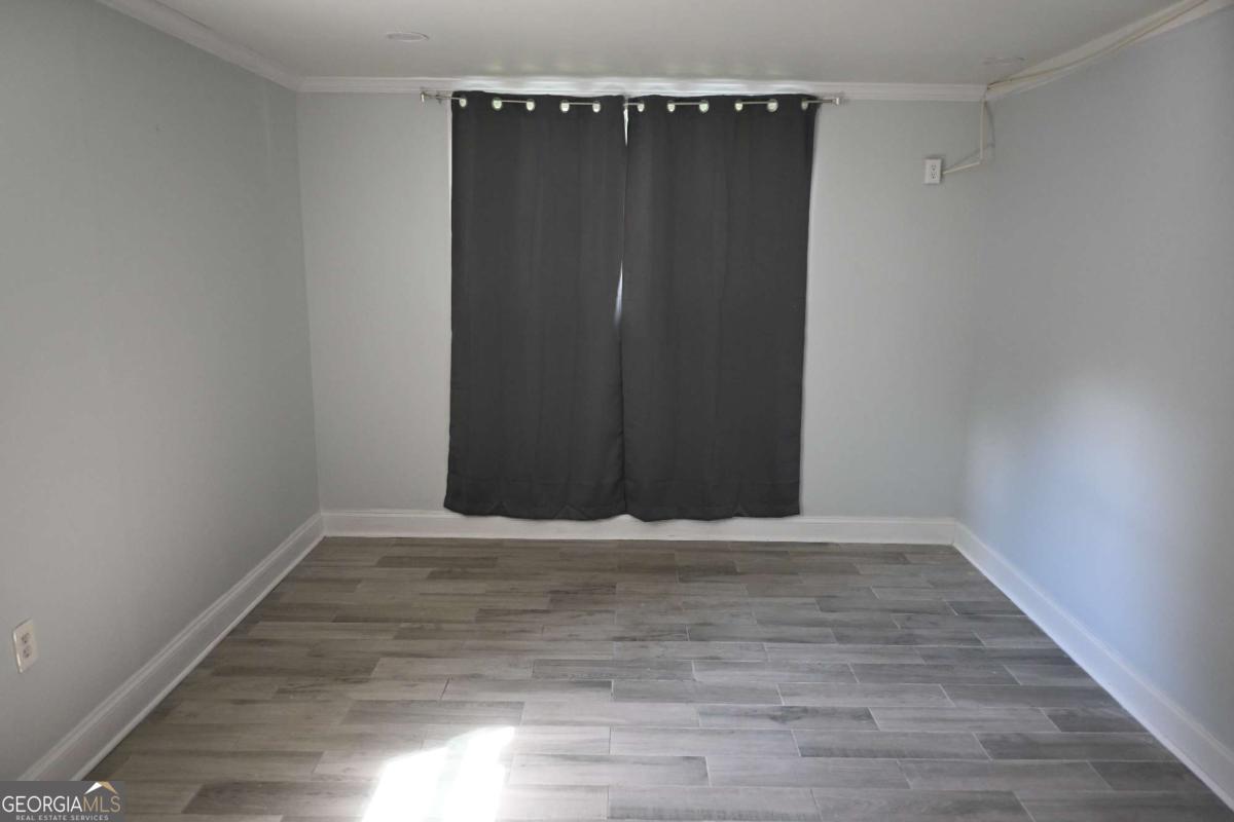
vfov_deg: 49.1
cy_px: 411
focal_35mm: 26
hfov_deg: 68.9
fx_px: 900
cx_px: 617
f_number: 3.5
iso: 1250
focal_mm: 17.5
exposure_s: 1/125
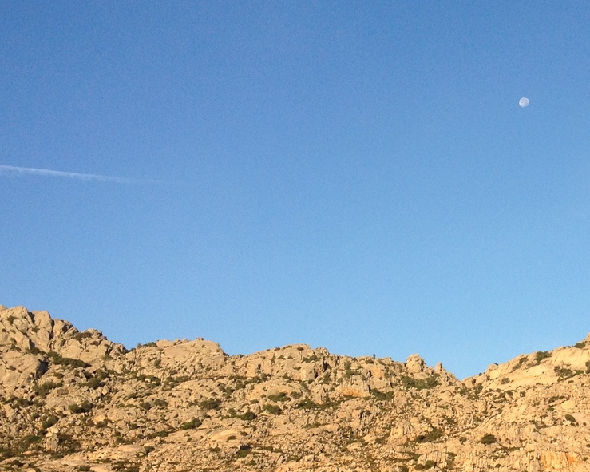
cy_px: 264
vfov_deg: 20.7
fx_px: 1292
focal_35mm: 74
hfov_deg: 24.8
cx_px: 556
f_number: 2.4
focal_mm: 4.28
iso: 64
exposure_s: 1/1381
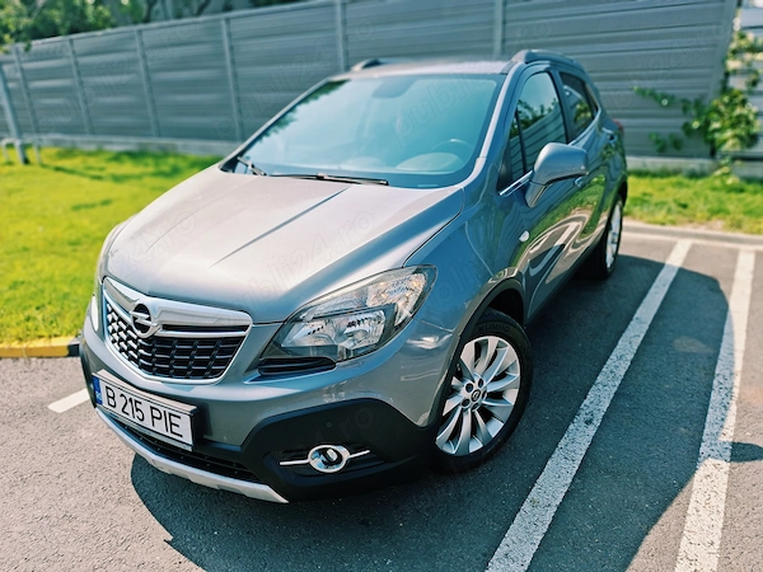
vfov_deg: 58.9
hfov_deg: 73.9
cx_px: 382
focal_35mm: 23
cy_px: 286
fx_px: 507
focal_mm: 5.54
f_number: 1.8
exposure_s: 1/2000
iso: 50
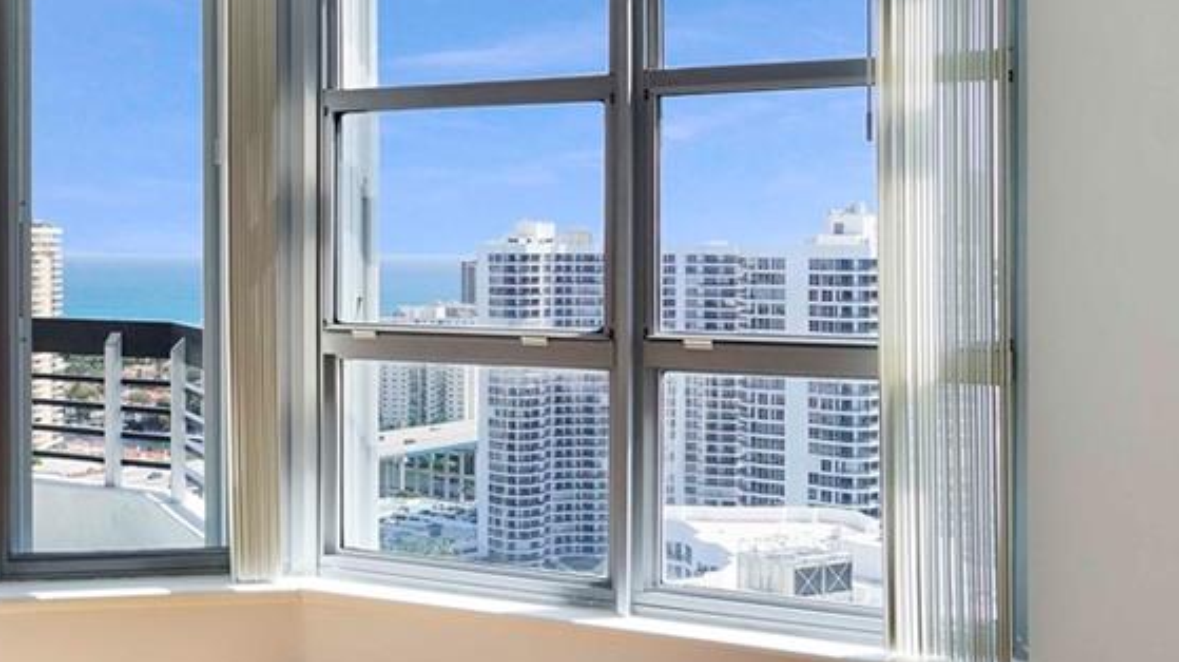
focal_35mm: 48
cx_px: 137
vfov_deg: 24.9
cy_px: 278
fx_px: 1500
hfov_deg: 40.0
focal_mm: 16
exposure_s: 1/400
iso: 400
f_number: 8
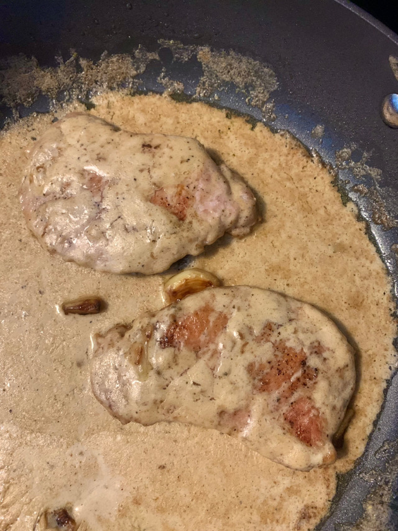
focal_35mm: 26
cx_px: 199
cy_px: 266
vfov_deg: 67.3
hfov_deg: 53.1
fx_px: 398
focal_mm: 4.25
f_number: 1.8
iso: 500
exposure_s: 1/30
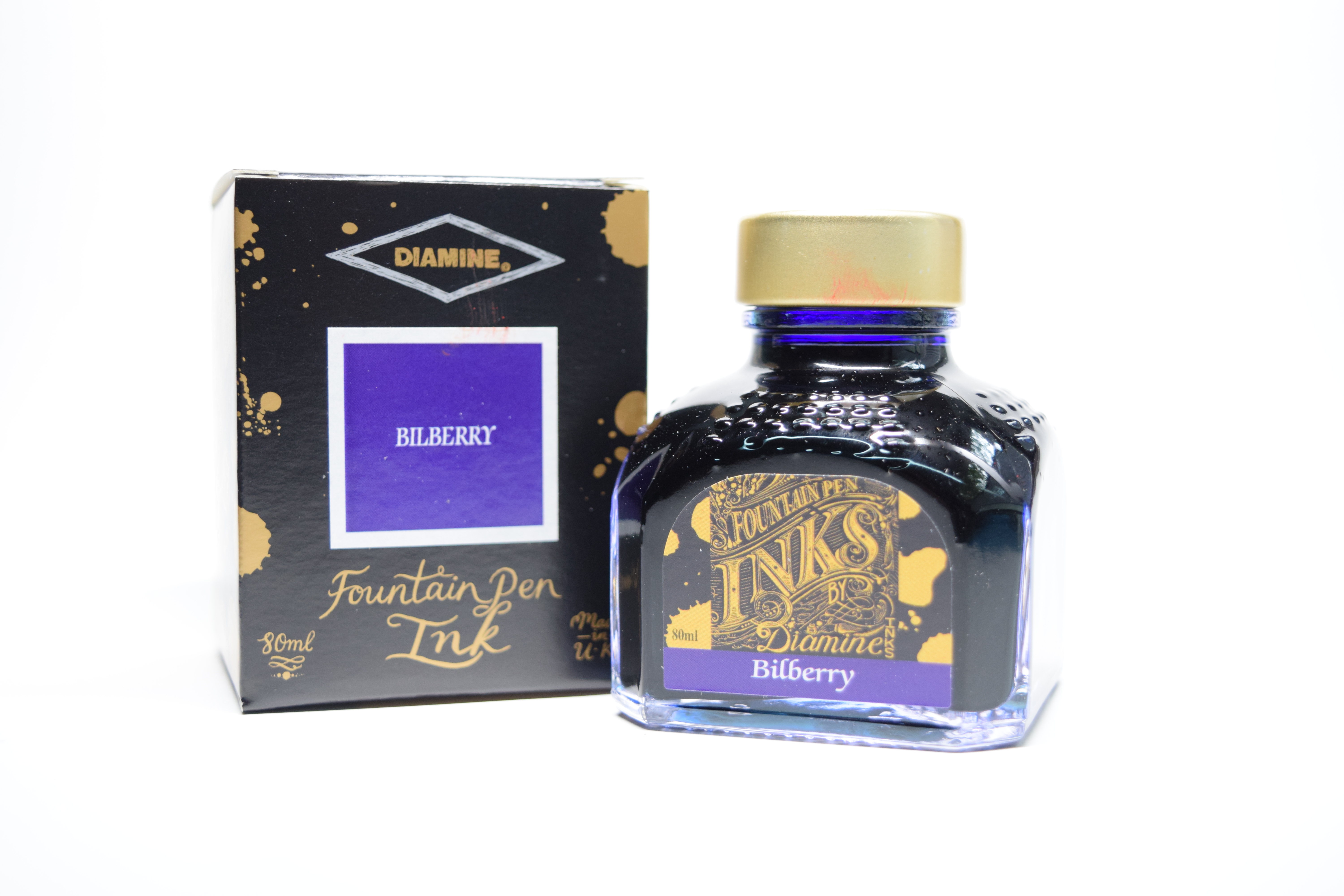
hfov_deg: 41.1
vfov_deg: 28.1
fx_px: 1792
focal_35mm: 48
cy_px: 448
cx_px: 672
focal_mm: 32
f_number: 4.5
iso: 720
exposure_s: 1/60
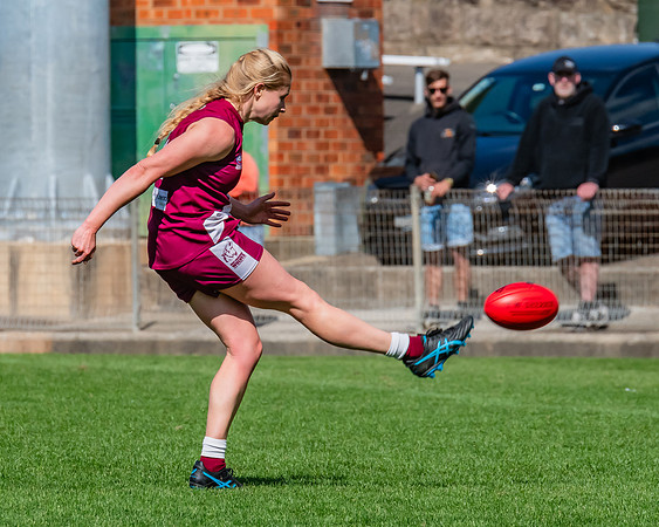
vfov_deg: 1.9
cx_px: 266
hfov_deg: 2.4
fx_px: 15617
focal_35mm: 801
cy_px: 214
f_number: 13
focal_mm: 420
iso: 800
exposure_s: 1/1250
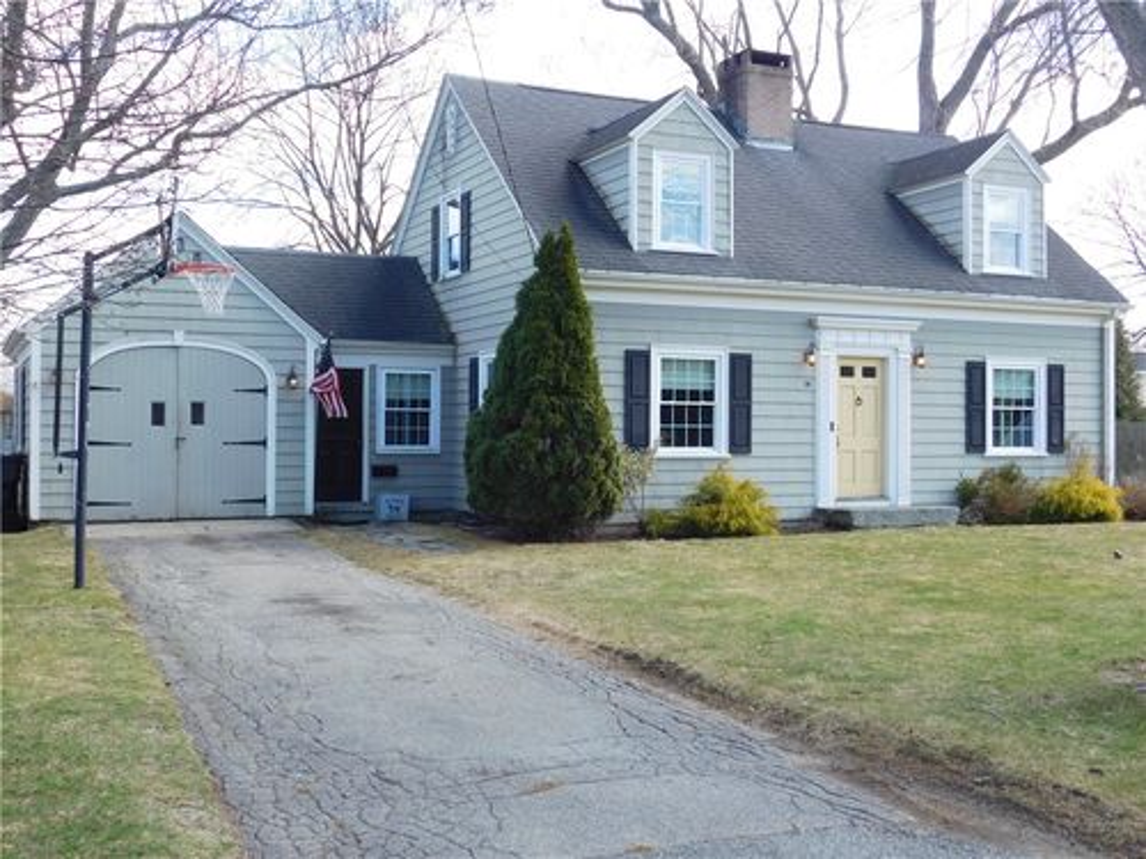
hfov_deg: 46.8
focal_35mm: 40
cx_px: 573
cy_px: 430
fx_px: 1324
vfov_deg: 36.0
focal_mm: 7.1
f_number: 3.6
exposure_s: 1/200
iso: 125
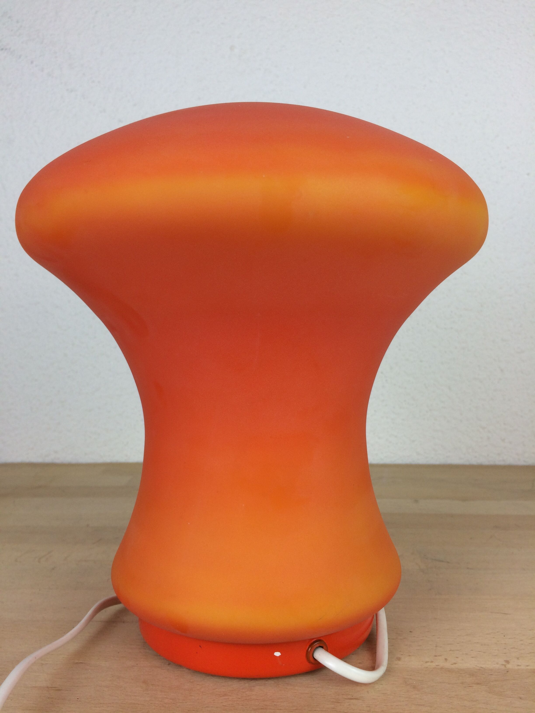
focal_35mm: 29
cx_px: 268
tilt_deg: -4.1
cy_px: 356
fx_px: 598
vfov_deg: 61.7
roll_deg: +1.9
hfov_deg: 48.2
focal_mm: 4.15
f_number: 2.2
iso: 50
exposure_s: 1/100
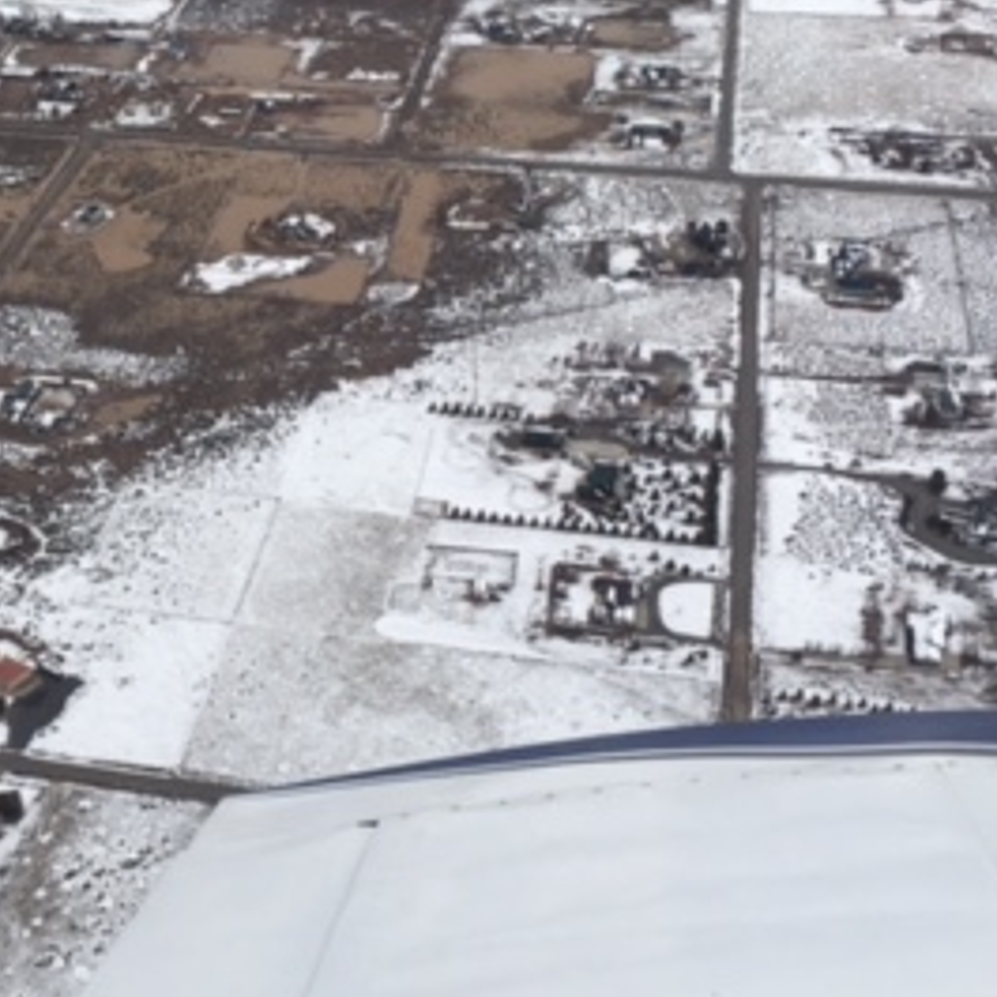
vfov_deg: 27.6
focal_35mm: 62
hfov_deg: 27.1
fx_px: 2020
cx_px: 169
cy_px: 339
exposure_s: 1/905
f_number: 2.2
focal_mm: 4.15
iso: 25
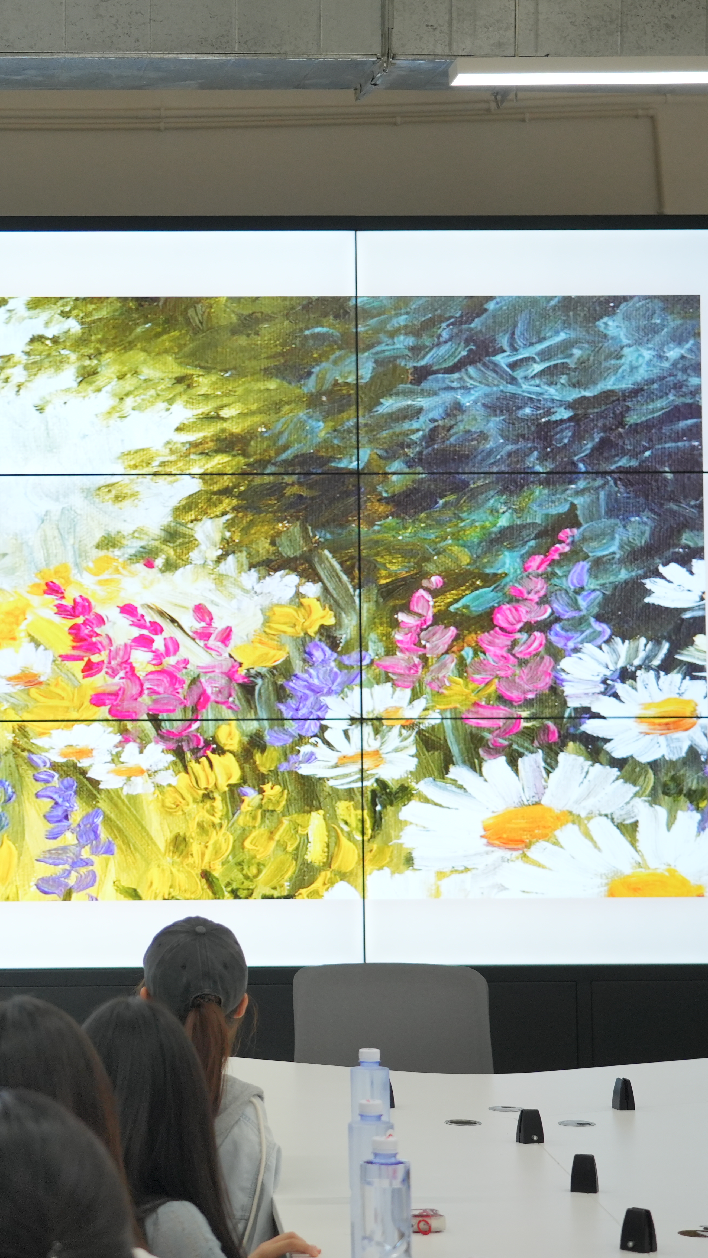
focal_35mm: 79
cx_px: -66
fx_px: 2637
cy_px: 628
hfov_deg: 14.9
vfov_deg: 26.9
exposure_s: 1/200
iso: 1000
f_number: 4
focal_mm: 50
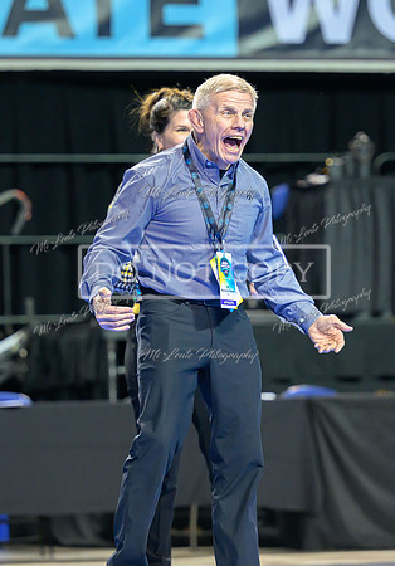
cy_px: 250
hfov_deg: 5.9
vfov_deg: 8.4
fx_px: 3857
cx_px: 174
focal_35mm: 242
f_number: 2.8
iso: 3200
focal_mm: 145
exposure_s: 1/800
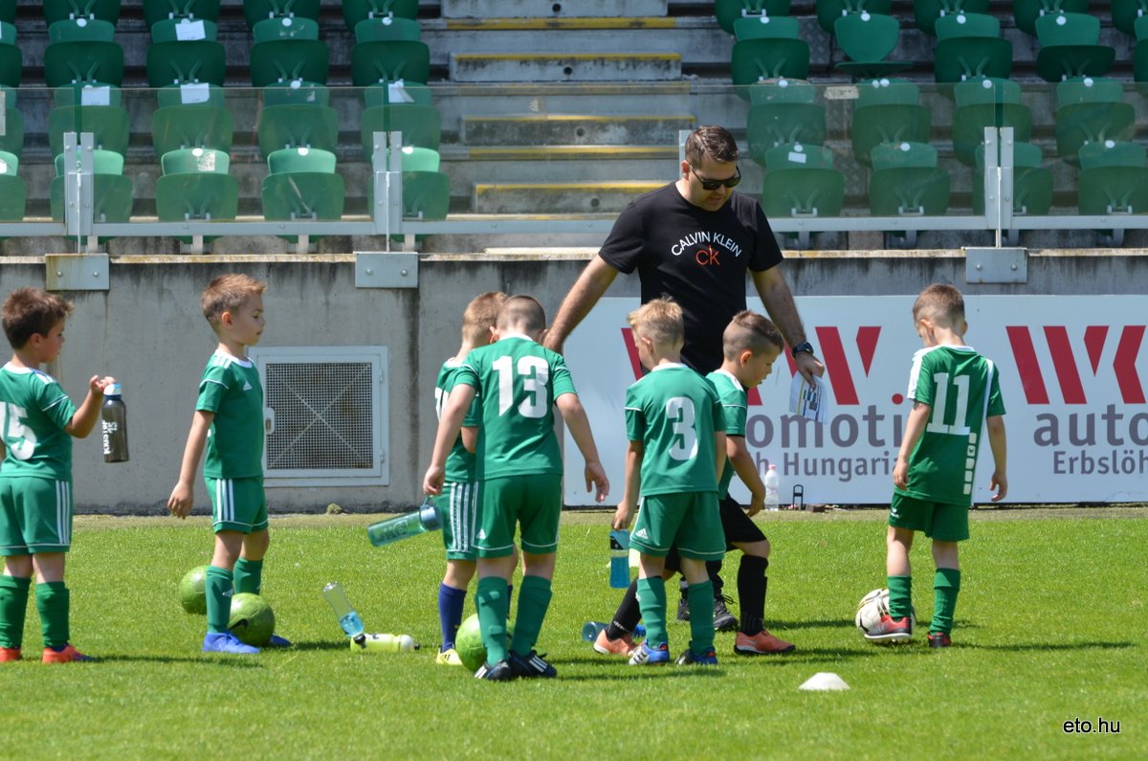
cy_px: 380
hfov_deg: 8.9
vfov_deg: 5.9
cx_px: 574
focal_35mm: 232
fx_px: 7399
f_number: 5.6
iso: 200
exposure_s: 1/500
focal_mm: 155
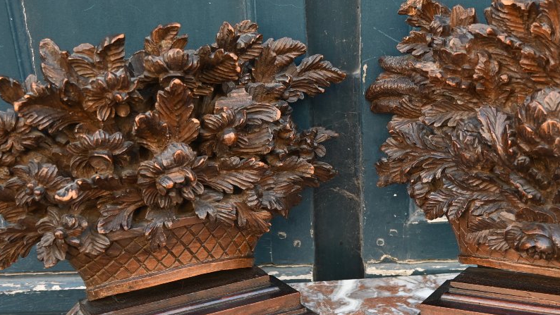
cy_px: 246
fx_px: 864
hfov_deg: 35.7
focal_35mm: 58
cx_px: 359
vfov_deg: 20.5
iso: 400
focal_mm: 24.5
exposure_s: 1/250
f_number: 3.8
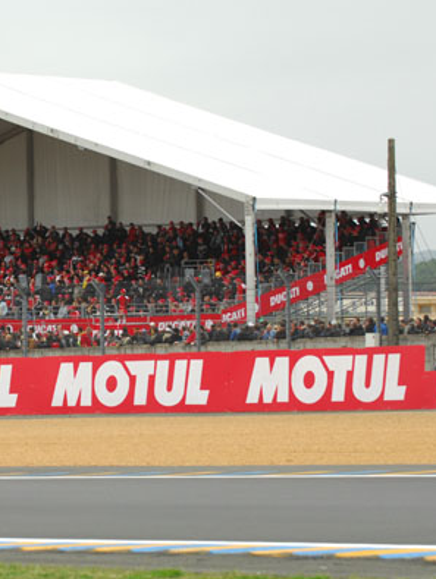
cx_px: 4
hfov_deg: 6.7
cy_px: 288
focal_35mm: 223
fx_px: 3739
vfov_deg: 8.9
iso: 400
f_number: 5.3
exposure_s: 1/500
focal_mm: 102
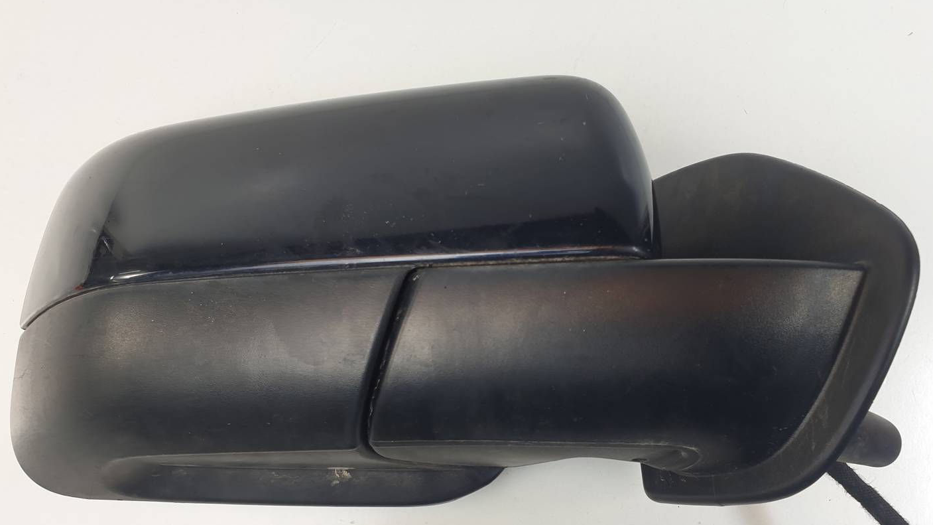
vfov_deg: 40.1
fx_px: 717
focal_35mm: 29
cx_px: 465
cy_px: 303
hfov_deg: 66.1
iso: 50
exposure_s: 1/106
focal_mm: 4.3
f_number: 2.4
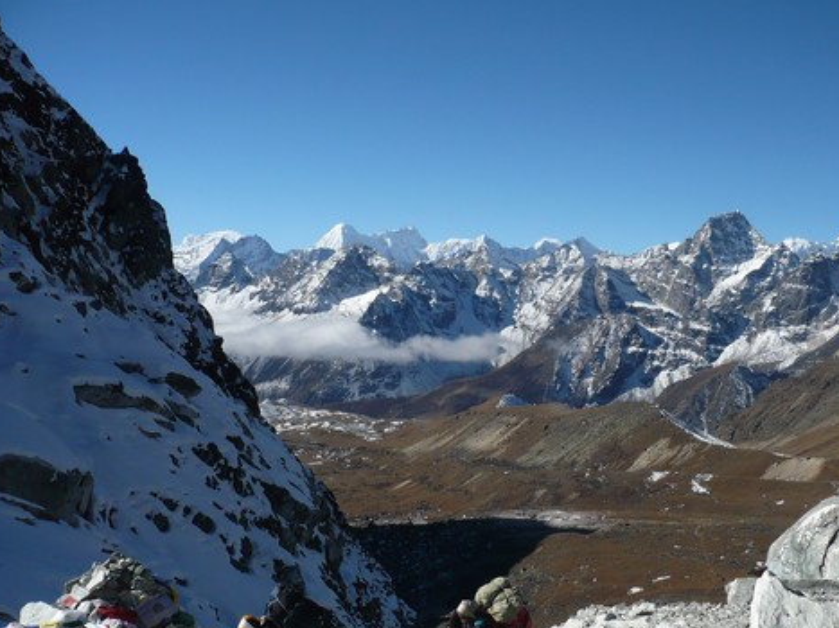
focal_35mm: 45
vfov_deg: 32.0
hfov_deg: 41.7
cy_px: 386
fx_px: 1090
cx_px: 534
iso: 100
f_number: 8
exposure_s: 1/400
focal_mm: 5.8
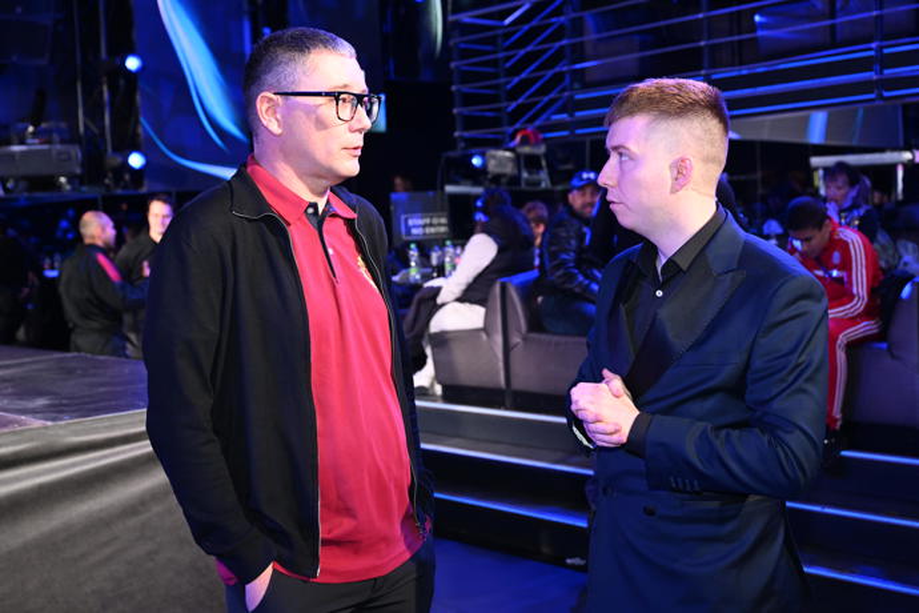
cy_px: 306
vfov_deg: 29.2
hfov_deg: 42.7
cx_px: 460
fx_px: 1174
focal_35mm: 46
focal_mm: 46
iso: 2000
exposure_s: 1/50
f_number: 4.5
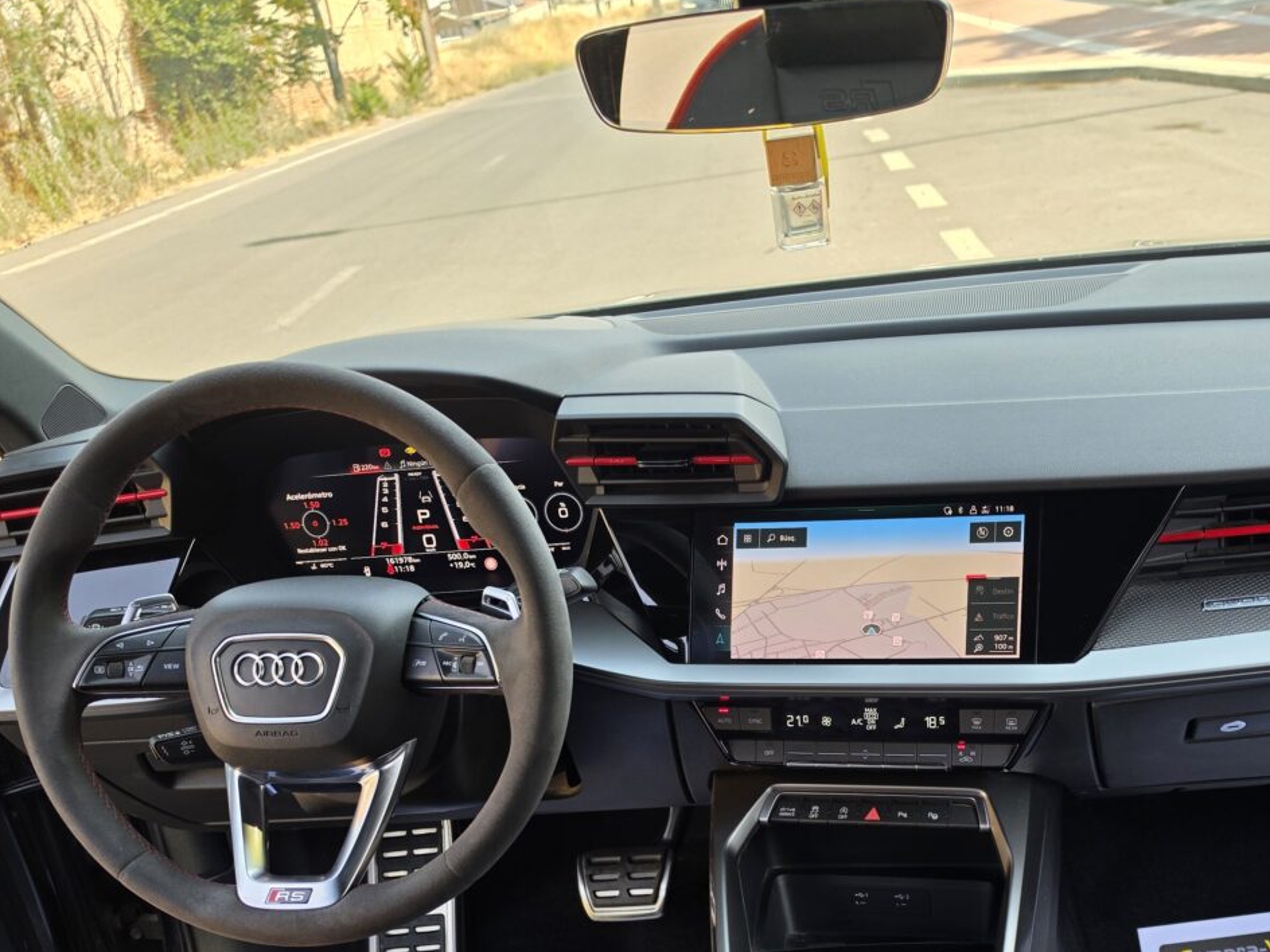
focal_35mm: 39
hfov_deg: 47.2
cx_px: 826
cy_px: 797
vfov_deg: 35.3
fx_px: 1431
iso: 10
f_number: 1.4
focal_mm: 6.5
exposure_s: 1/97.9
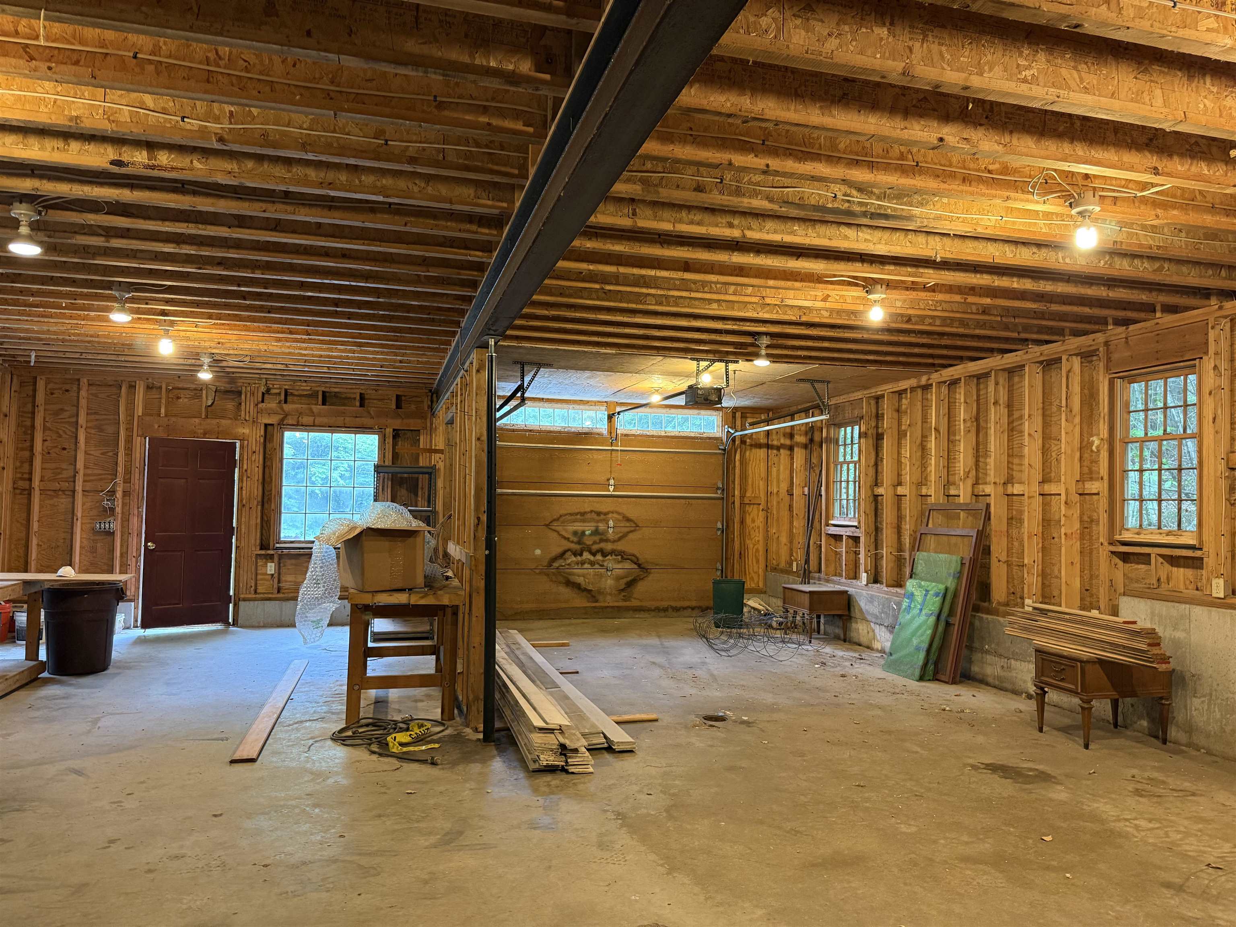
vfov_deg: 56.8
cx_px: 618
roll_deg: -2.2
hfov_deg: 71.6
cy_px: 464
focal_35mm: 24
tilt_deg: +2.8
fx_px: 857
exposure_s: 1/60
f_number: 1.78
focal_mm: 6.76
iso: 400
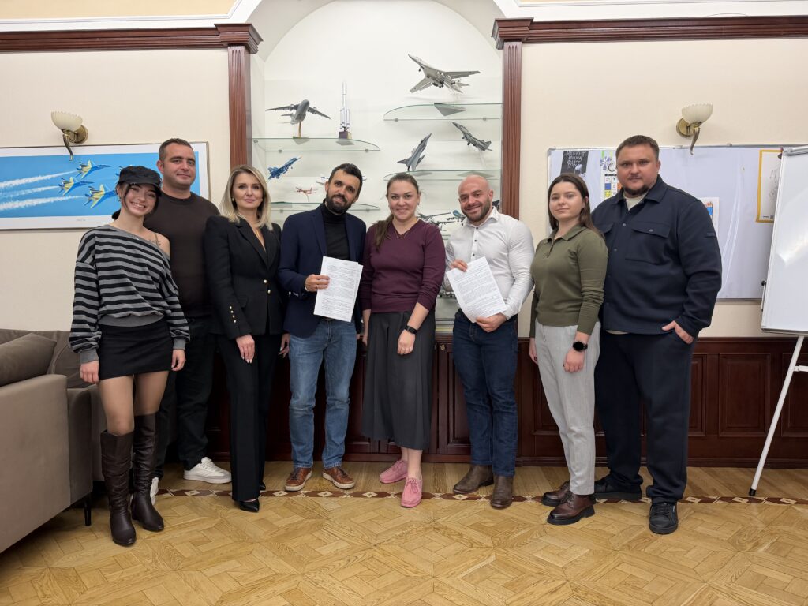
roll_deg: +0.1
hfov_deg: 71.6
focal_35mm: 24
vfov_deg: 56.8
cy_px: 303
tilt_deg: -2.5
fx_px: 560
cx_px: 404
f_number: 1.78
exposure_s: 1/100
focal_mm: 6.76
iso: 200
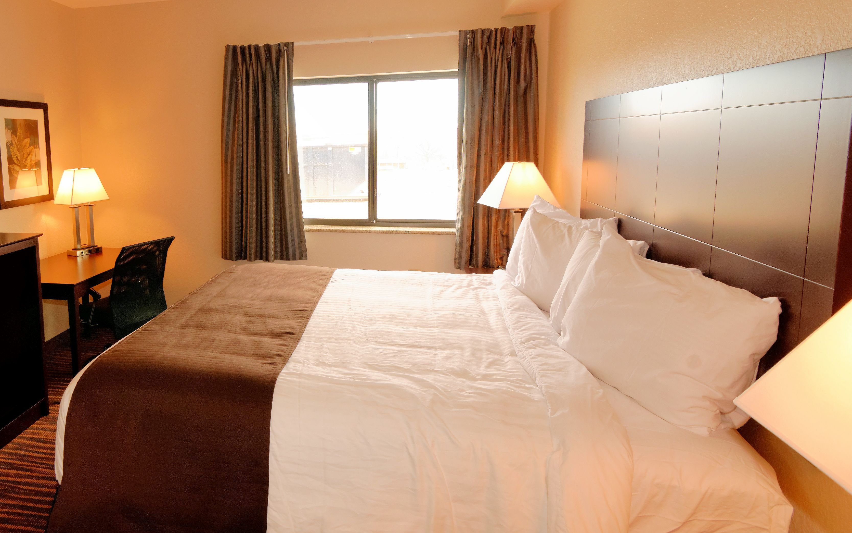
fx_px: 575
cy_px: 203
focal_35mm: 25
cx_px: 241
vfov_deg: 49.3
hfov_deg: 69.5
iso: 360
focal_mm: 11
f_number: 5
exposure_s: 1/60
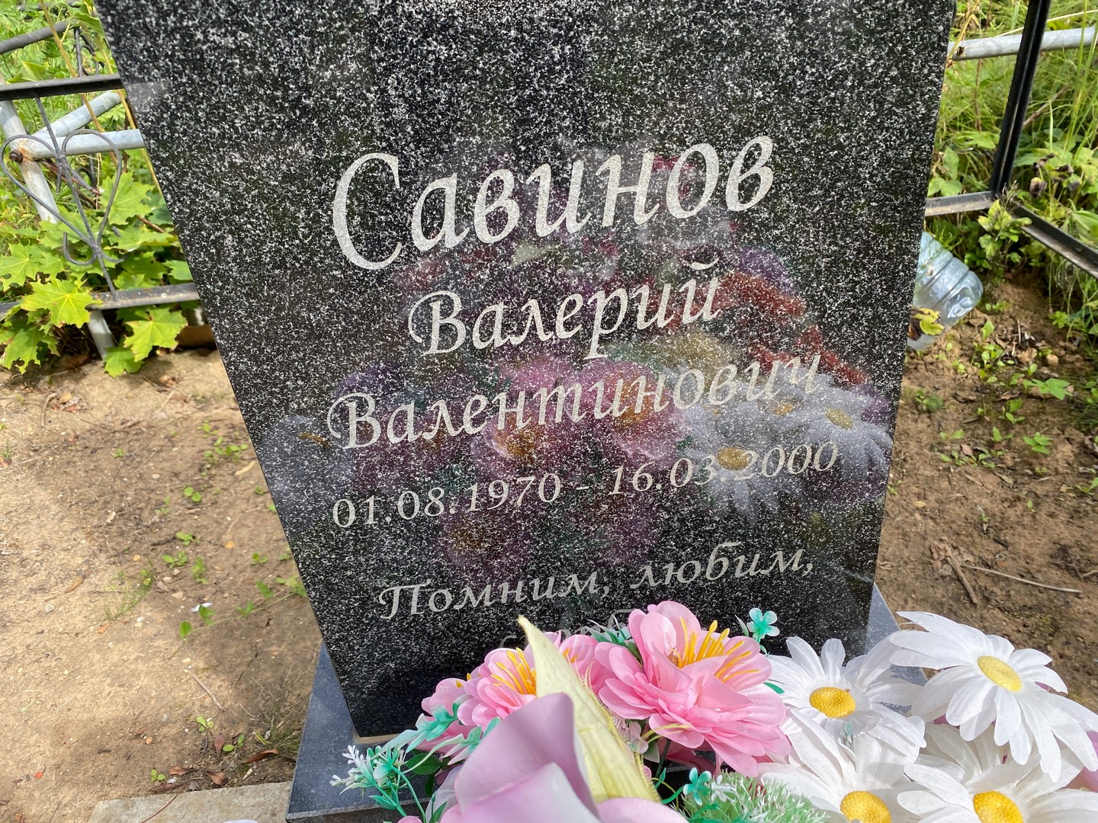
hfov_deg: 67.3
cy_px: 412
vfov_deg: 53.1
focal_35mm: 26
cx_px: 549
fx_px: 825
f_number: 1.8
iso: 32
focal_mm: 4.25
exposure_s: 1/637
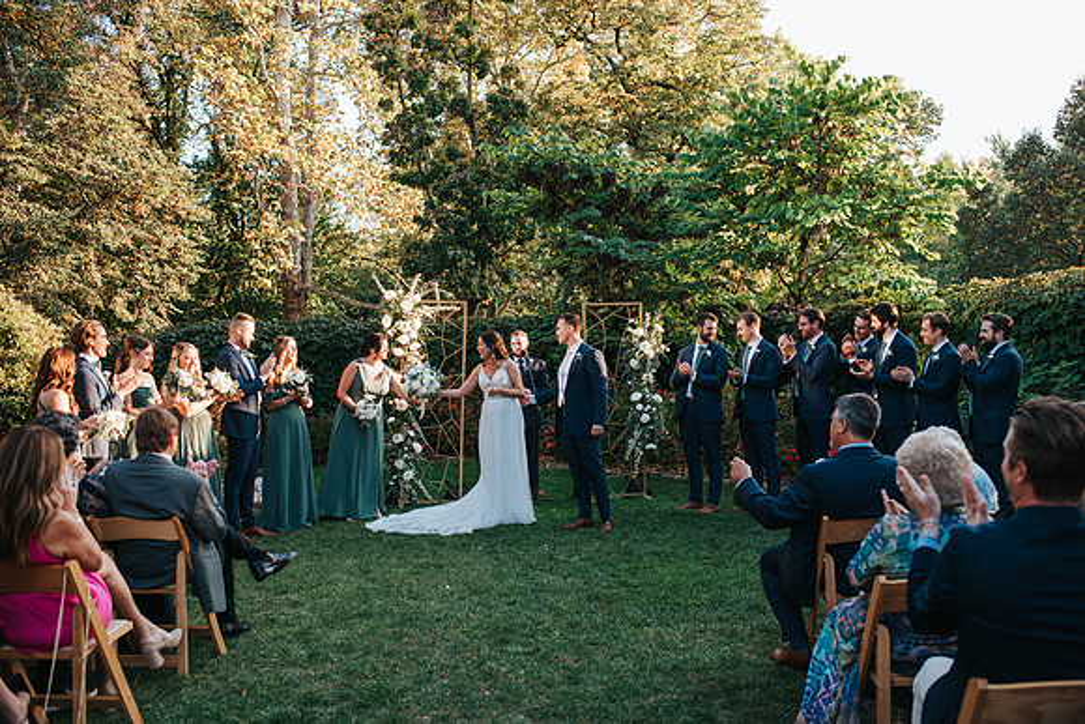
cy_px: 362
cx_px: 542
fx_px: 1073
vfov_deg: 37.3
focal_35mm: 36
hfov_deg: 53.6
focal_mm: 35
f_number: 3.2
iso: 1000
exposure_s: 1/800
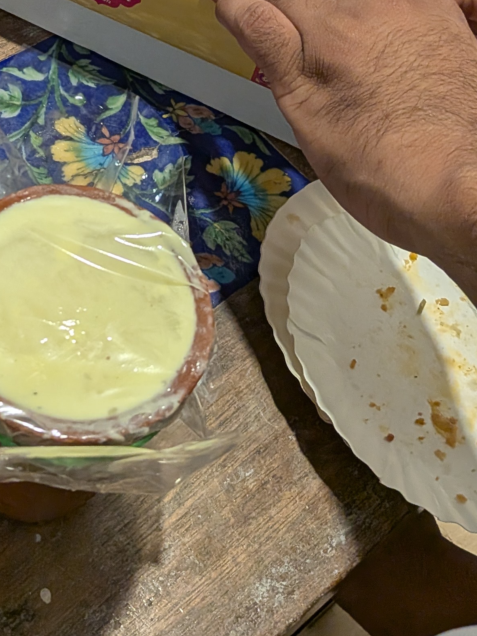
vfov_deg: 30.3
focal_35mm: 61
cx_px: 107
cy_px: 63
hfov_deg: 23.7
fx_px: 1121
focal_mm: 4.53
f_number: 1.7
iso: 50
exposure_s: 1/50
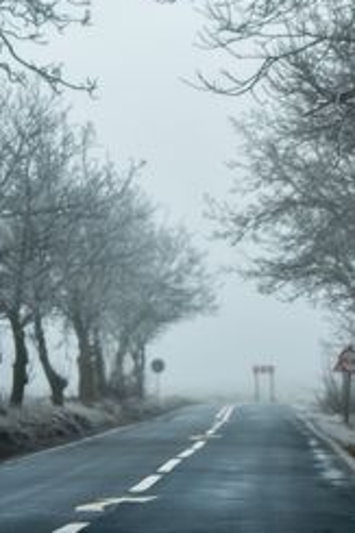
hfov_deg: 4.2
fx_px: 4874
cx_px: 232
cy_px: 22
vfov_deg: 6.3
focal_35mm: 329
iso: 200
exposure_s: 1/500
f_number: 2.8
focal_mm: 105
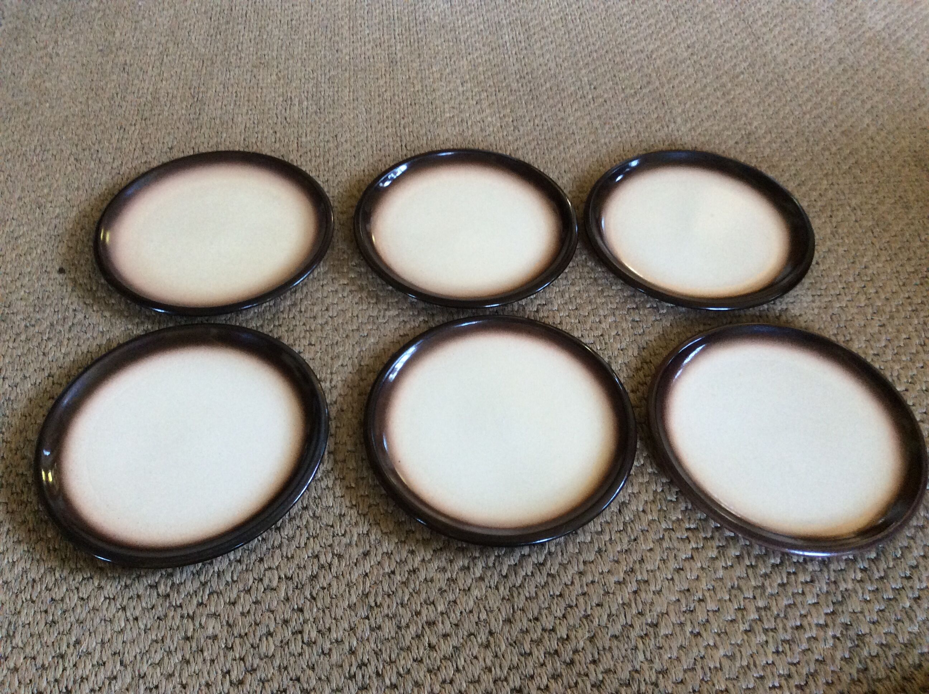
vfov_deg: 44.1
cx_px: 464
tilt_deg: -51.8
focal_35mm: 32
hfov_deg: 56.9
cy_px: 347
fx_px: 858
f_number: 2.4
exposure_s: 1/24
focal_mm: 3.3
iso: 125
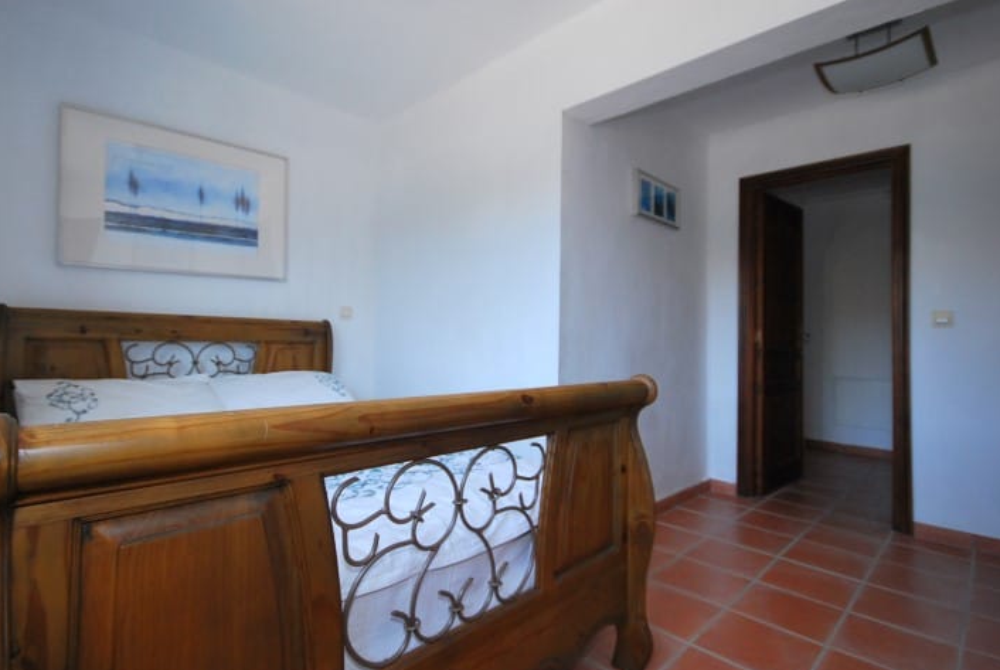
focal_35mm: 17
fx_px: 473
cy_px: 323
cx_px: 472
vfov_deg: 70.6
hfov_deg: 93.1
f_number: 5
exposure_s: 1/100
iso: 400
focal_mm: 10
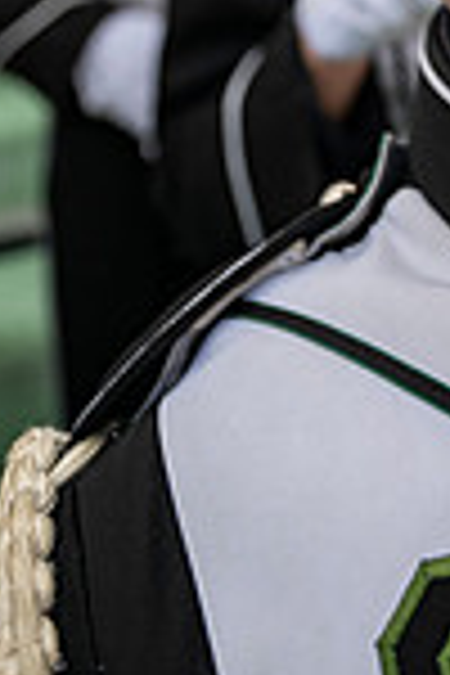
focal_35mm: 72
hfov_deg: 18.7
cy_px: -270
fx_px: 1350
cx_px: 387
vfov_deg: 23.7
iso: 160
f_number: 2.8
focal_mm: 24
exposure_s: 1/500
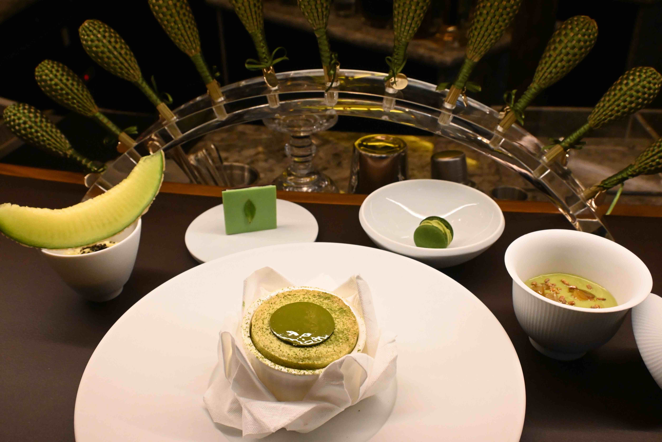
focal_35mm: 33
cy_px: 221
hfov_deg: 57.2
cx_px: 331
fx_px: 607
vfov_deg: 40.0
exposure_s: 1/200
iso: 4000
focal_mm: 22
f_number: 7.1
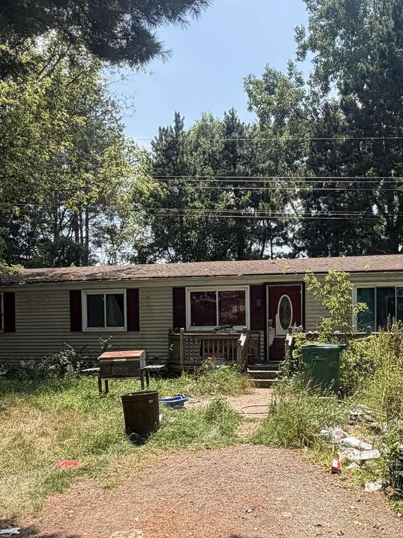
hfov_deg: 40.5
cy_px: 348
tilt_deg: -1.6
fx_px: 544
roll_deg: +1.2
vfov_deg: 51.9
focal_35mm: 35
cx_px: 247
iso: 40
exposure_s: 1/726
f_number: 2.2
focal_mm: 2.22
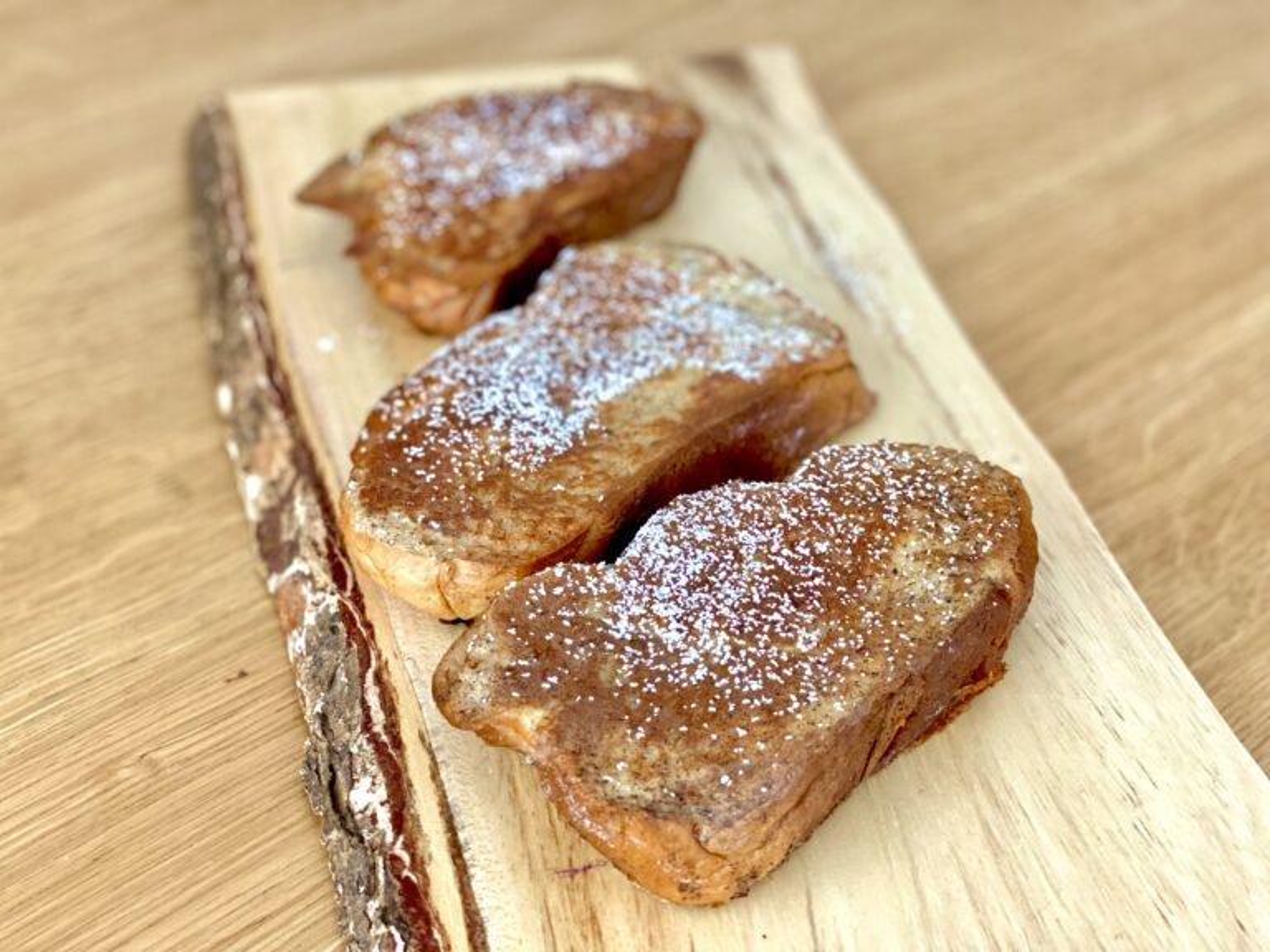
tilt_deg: -39.4
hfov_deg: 36.8
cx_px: 635
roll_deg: -3.8
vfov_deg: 28.0
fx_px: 1908
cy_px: 476
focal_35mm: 52
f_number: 2
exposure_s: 1/122
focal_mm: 6
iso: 200
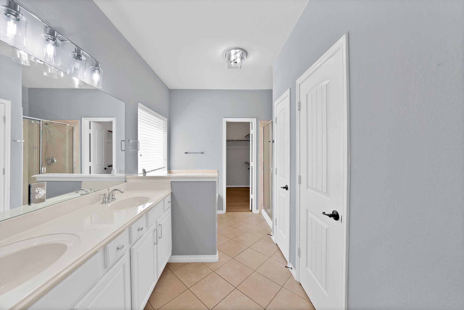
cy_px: 155
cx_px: 232
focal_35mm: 12
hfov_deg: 112.6
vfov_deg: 90.1
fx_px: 155
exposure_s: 1/15
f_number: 8
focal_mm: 12
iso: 640
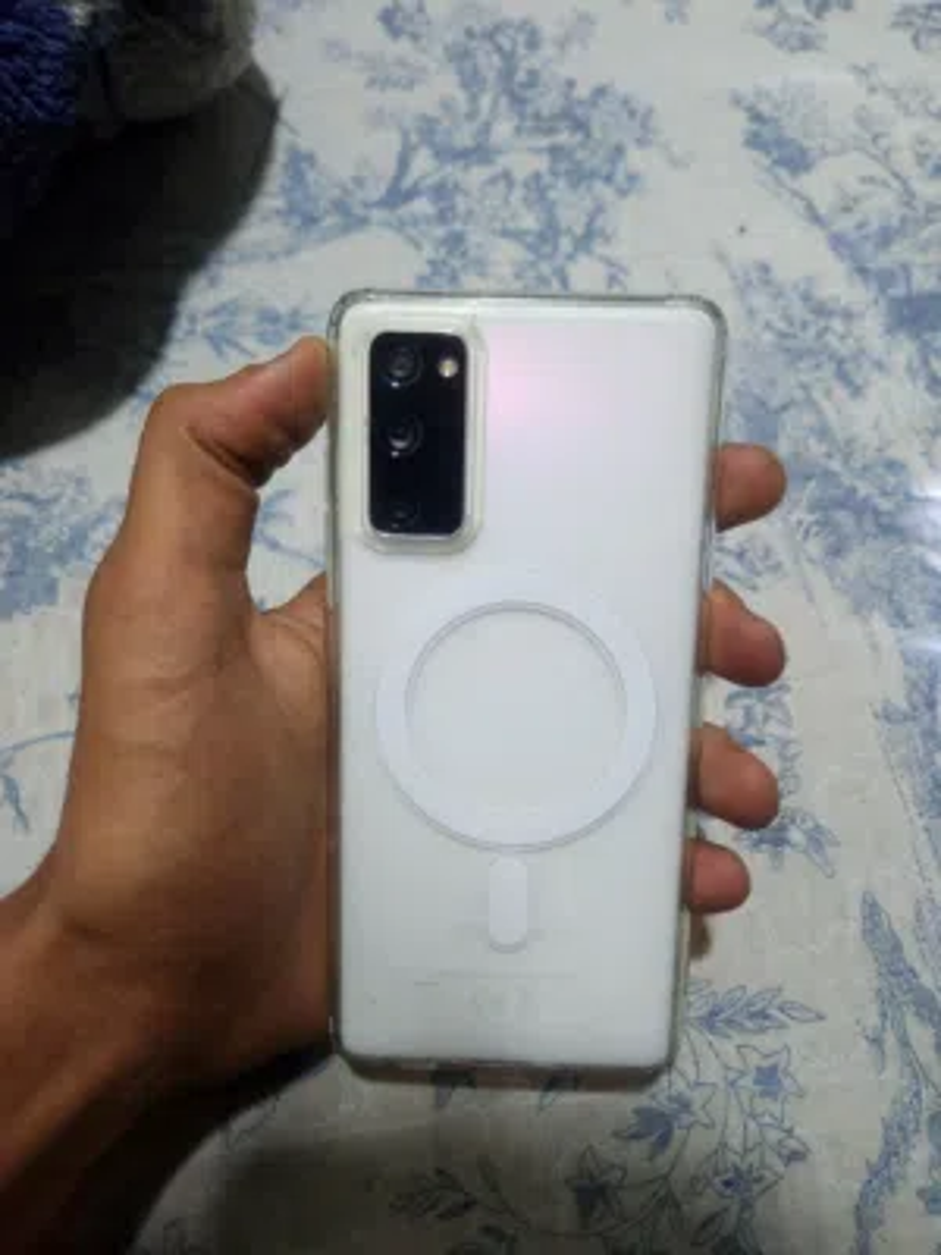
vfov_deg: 73.9
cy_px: 628
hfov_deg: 58.9
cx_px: 470
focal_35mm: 23
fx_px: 834
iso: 640
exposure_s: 1/60
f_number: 1.8
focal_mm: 5.4
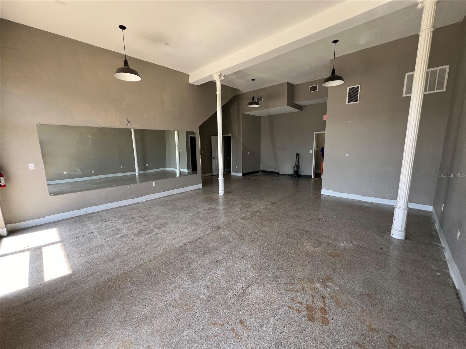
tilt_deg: -8.1
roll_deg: +2.3
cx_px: 233
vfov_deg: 89.9
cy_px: 174
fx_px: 175
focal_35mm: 13
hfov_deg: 106.2
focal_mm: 1.57
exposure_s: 1/99
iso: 64
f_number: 1.8
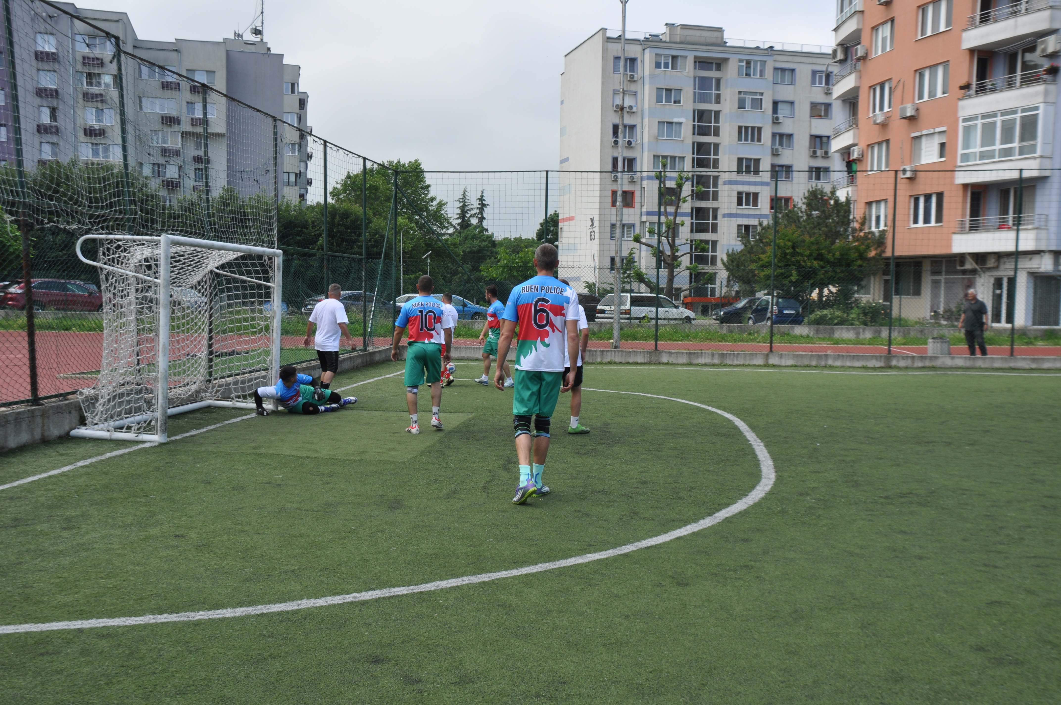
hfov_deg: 53.2
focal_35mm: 36
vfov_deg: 36.8
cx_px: 530
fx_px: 1060
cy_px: 352
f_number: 8
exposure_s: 1/250
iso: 200
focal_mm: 24
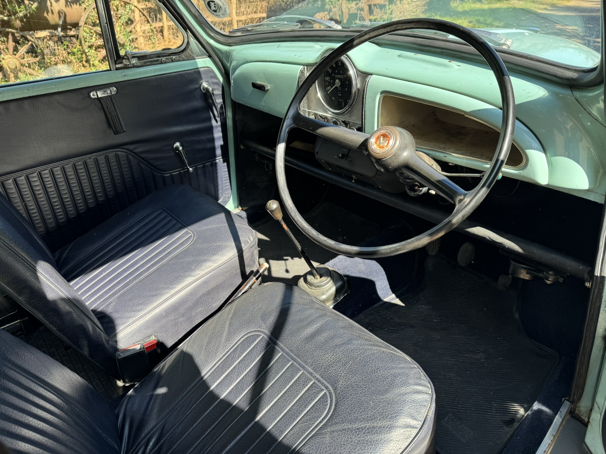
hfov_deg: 71.6
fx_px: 420
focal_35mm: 24
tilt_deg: -32.0
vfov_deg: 56.8
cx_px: 303
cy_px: 227
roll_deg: -1.0
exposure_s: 1/368
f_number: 1.78
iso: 80
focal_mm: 6.76
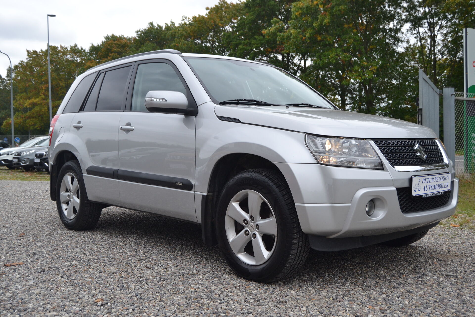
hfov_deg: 53.1
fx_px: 475
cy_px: 158
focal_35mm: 36
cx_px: 238
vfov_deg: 36.9
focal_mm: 24
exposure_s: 1/125
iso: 180
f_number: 5.6
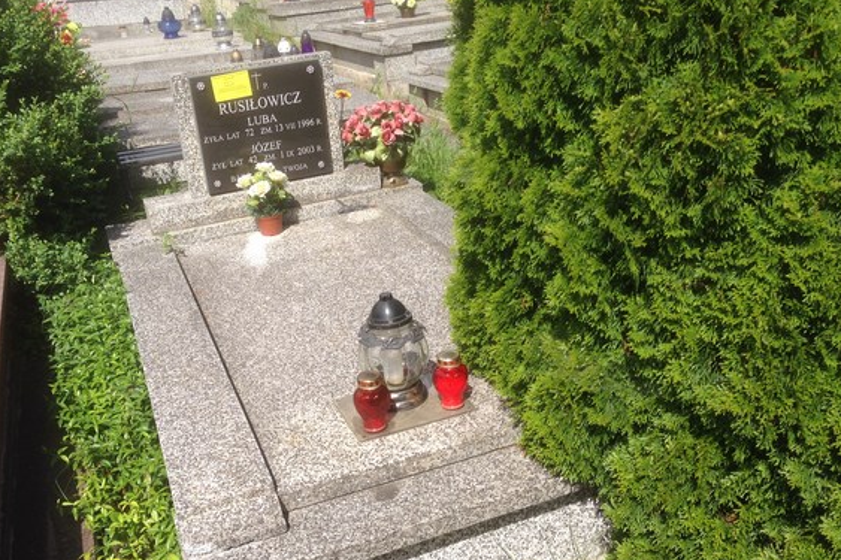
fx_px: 911
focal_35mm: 39
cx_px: 378
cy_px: 290
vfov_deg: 34.2
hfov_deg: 49.5
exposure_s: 1/1642
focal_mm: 4.12
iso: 50
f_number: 2.4
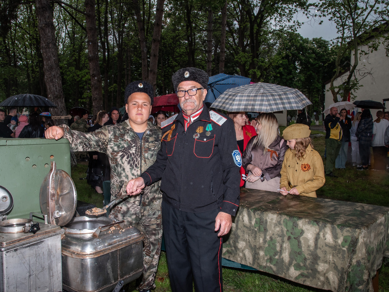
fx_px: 348
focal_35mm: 31
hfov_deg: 58.2
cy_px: 146
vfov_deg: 45.4
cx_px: 173
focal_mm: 28
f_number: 13
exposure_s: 1/160
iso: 500
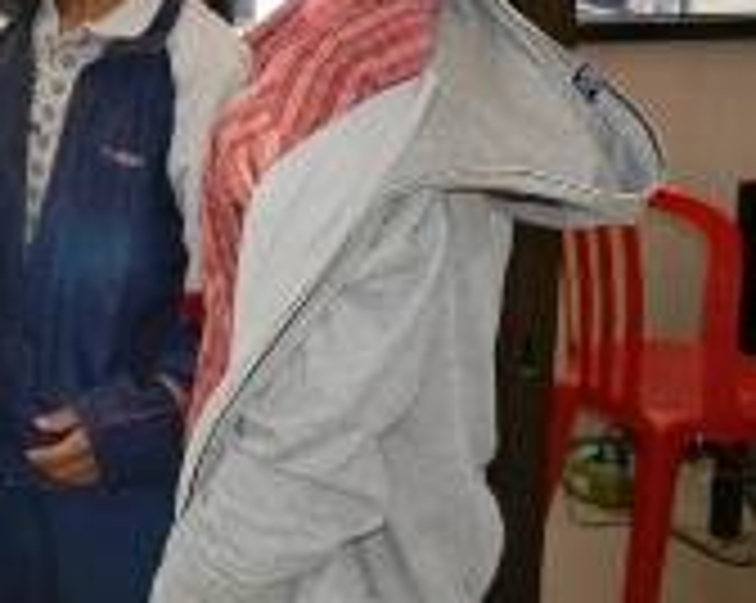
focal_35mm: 68
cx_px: -9
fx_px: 1520
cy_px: 54
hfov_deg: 26.4
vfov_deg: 21.9
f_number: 3.5
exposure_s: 1/60
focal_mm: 18
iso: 720
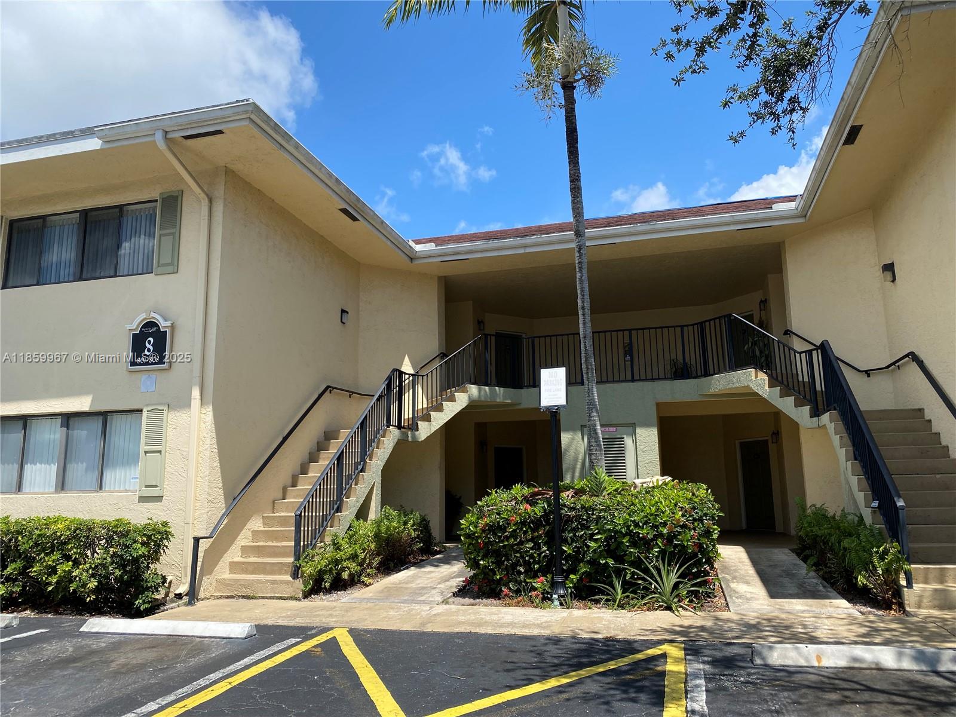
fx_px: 718
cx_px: 478
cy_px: 358
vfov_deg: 53.1
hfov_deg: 67.3
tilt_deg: +12.8
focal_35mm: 26
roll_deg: +0.6
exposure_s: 1/2513
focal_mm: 4.25
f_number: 1.8
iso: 32
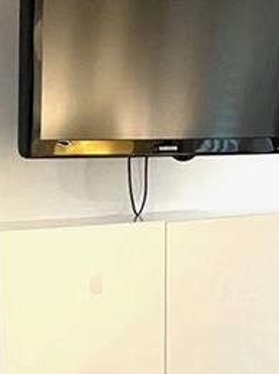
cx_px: 36
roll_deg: +1.7
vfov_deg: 15.6
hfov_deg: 12.2
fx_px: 1302
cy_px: 475
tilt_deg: -12.0
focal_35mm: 121
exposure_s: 1/40
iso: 640
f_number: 1.6
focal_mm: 4.2
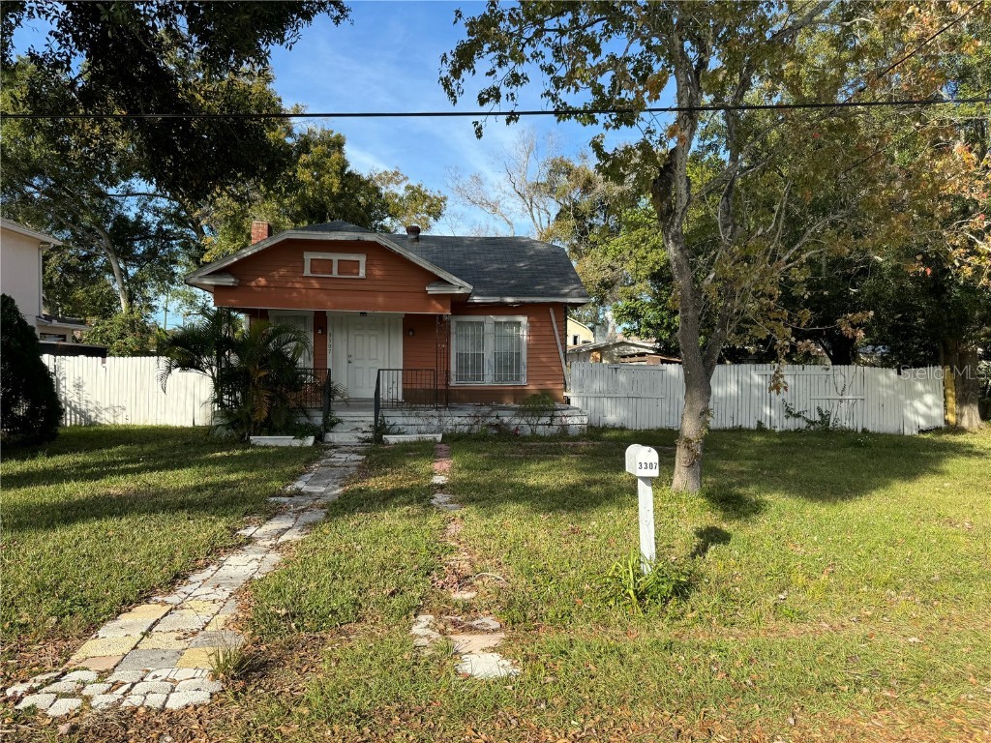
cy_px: 372
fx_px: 687
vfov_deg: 56.8
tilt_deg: -1.1
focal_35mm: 24
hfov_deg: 71.6
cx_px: 496
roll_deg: -1.0
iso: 80
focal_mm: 6.86
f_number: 1.78
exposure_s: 1/2604
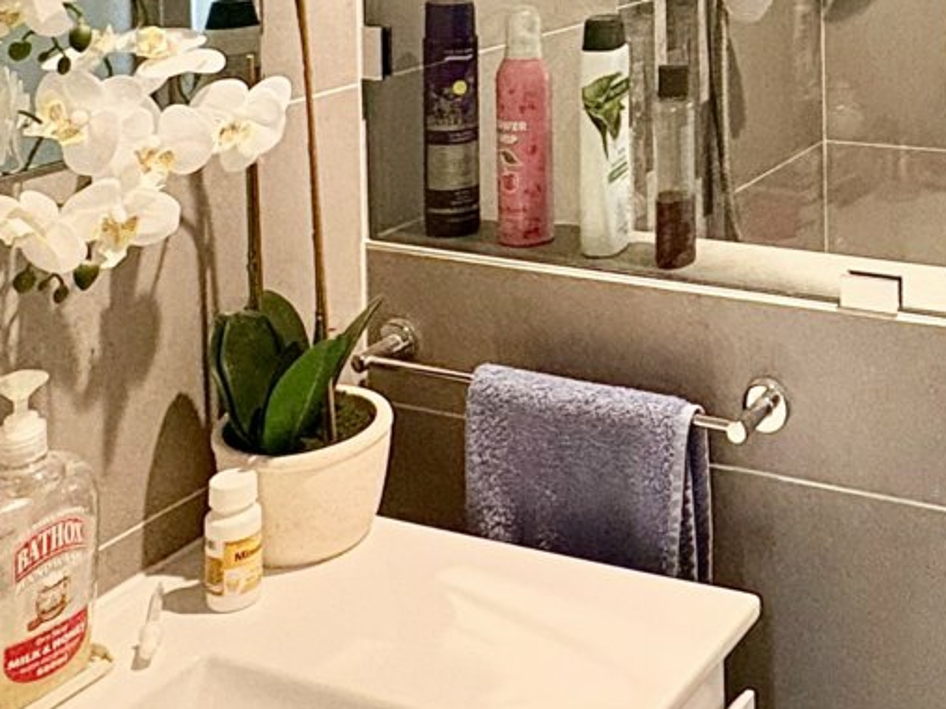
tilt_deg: -0.1
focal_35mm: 53
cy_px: -181
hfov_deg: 34.3
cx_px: 838
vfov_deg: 24.5
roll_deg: +1.1
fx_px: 1448
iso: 400
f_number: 2.2
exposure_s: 1/100
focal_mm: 2.22
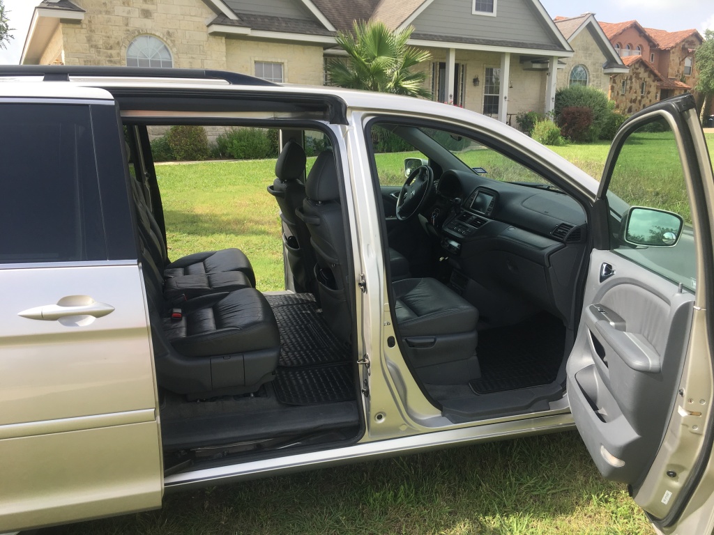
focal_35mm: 29
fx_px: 598
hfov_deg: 61.7
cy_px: 268
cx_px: 357
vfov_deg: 48.2
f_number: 2.2
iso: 25
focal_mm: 4.15
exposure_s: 1/663
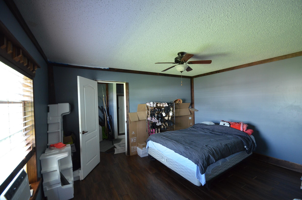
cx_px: 151
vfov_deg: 77.1
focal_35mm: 15
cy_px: 100
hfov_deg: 100.5
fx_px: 126
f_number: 3.5
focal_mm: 10
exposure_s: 1/30
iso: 1250
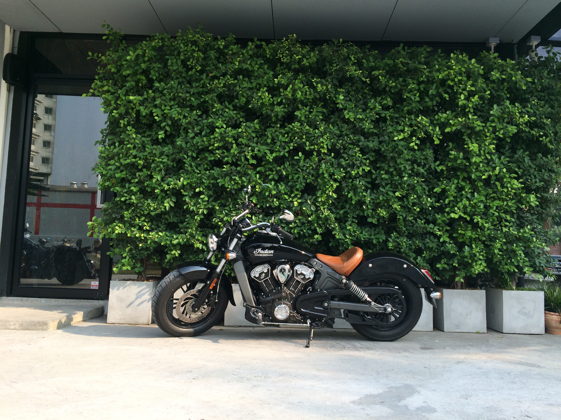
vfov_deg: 48.2
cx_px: 280
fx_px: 470
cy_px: 210
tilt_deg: +4.8
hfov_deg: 61.7
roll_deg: -1.4
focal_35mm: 29
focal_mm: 4.15
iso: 32
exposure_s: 1/461
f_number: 2.2
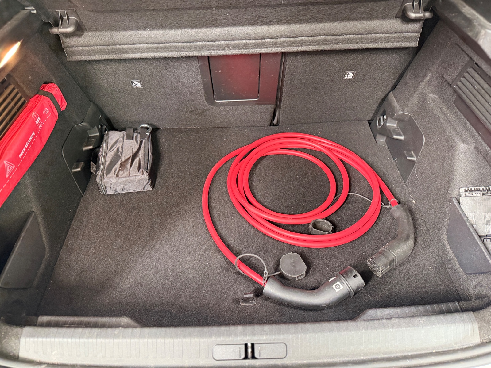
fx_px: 340
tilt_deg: -45.9
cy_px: 184
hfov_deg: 71.6
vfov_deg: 56.8
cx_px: 246
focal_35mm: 24
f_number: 1.78
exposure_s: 1/33
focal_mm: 6.76
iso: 640
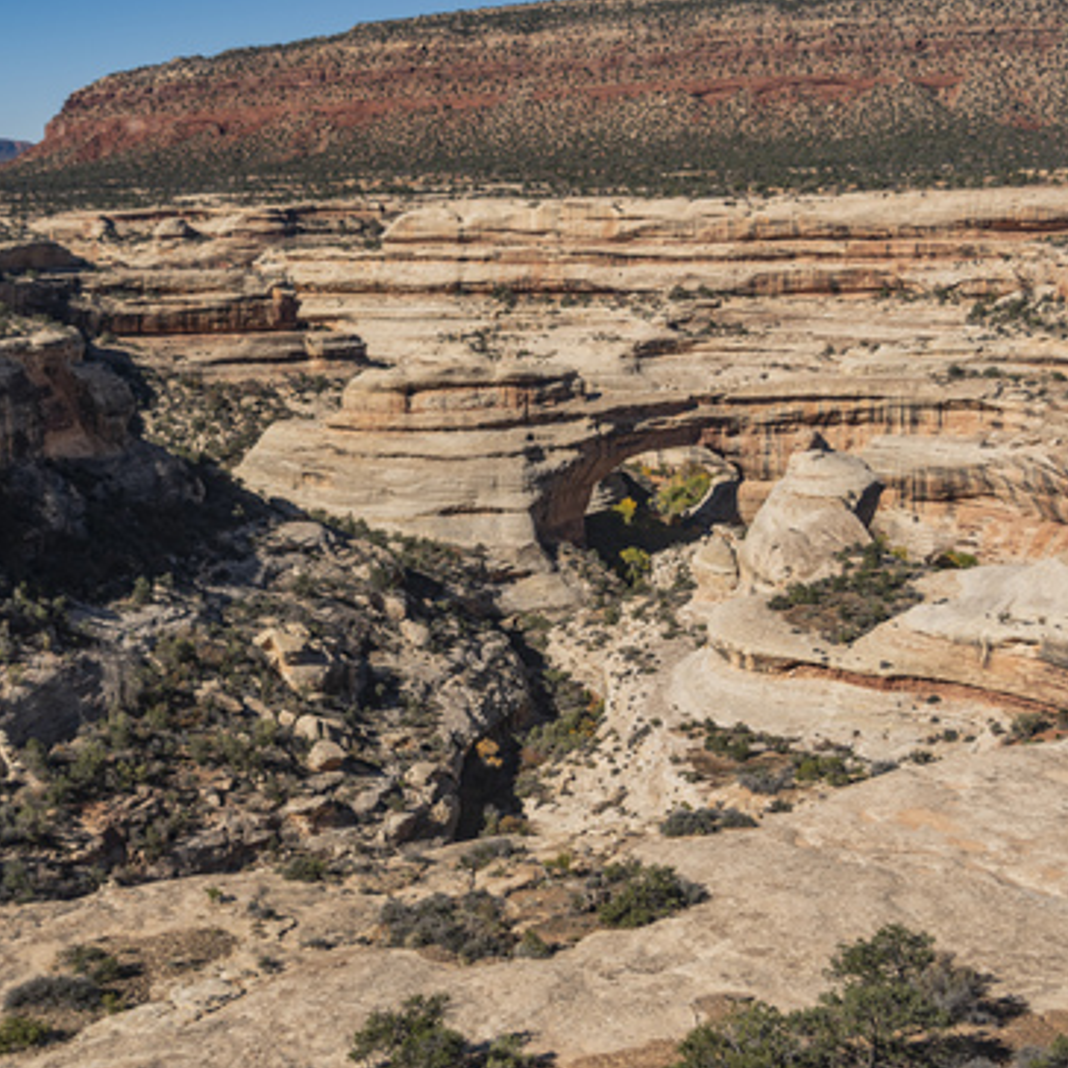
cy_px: 538
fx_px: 1780
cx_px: 467
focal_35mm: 51
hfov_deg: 33.4
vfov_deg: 33.4
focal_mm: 26.25
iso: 200
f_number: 4
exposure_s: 1/750
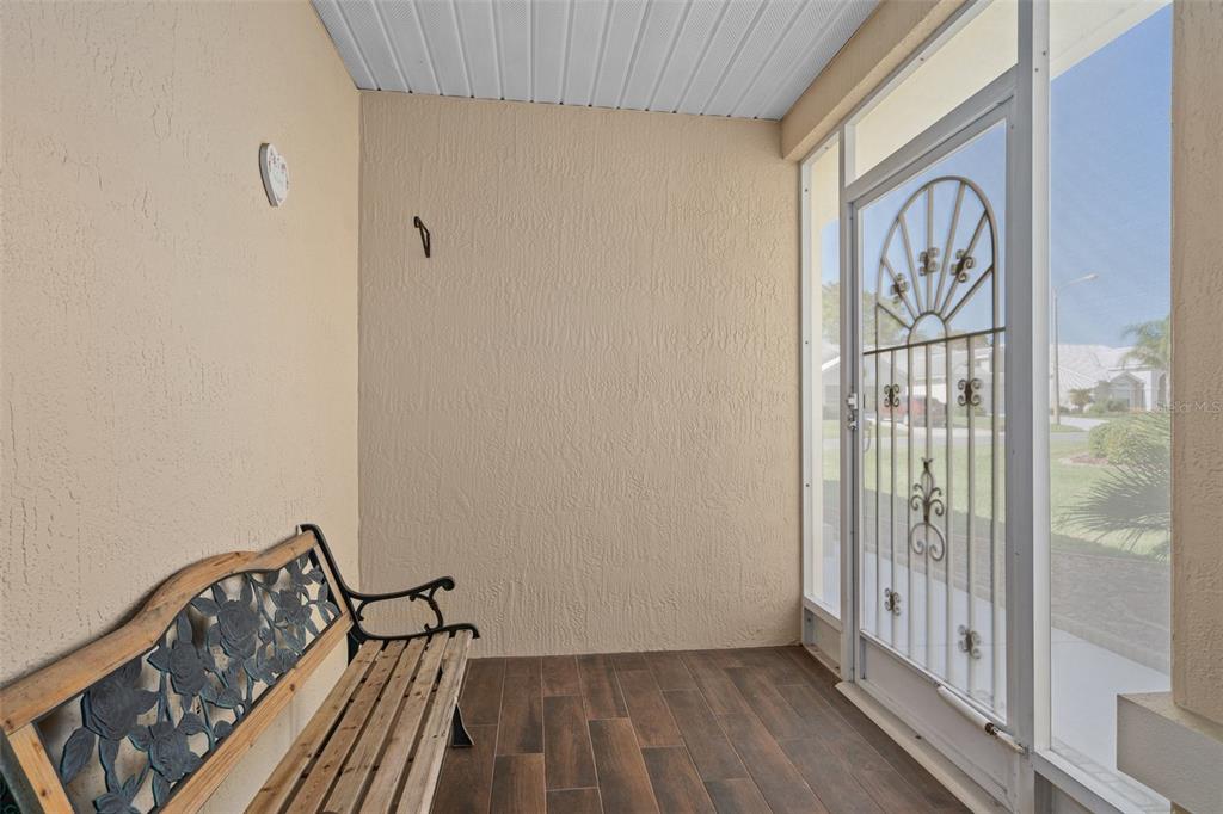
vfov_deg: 70.4
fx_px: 577
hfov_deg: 93.3
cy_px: 407
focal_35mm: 17
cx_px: 612
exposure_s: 1/13
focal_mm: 17
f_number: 8
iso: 320
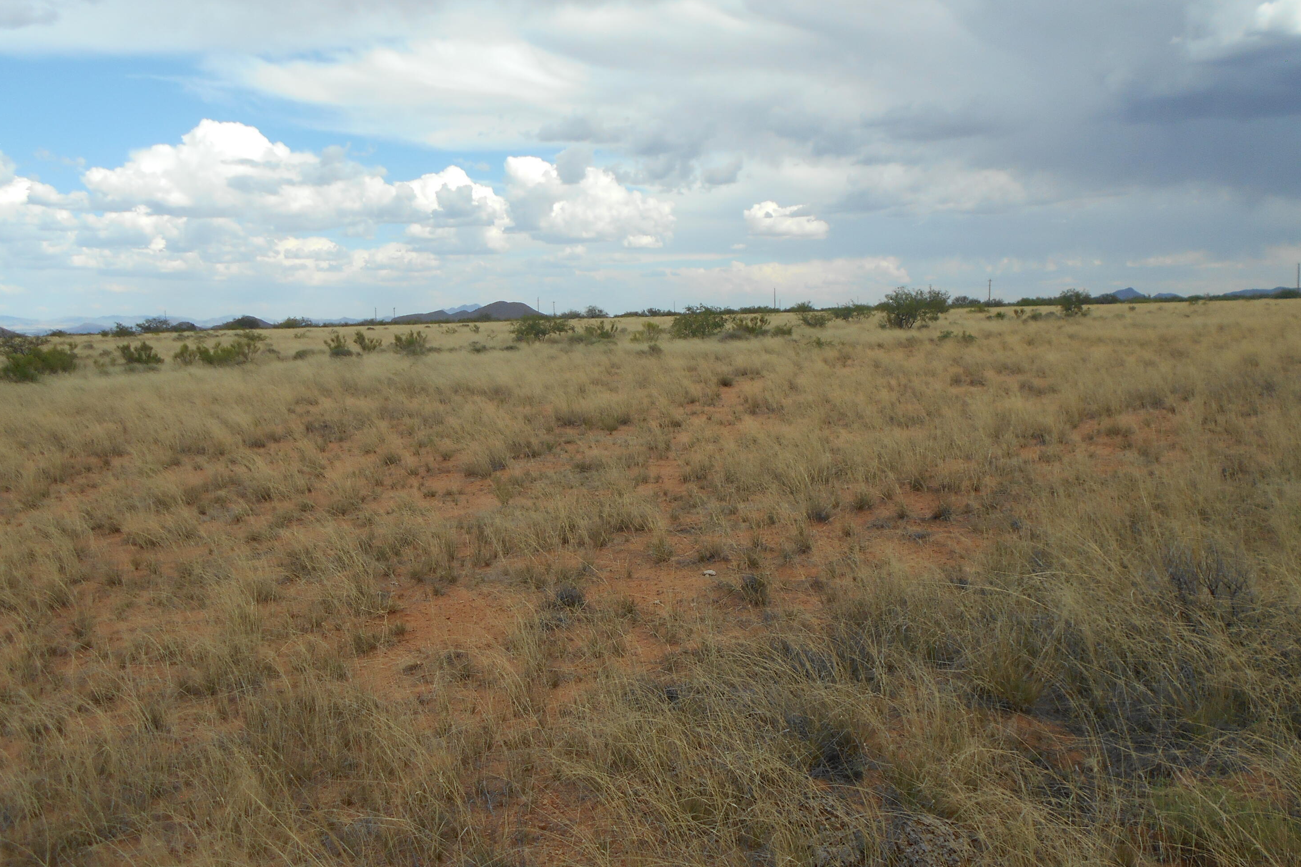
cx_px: 651
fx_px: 1084
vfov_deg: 43.6
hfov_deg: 61.9
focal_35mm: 30
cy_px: 448
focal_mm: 5.1
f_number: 3.4
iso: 80
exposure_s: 1/800
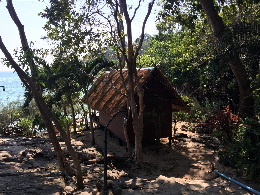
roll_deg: -0.6
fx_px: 218
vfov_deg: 48.2
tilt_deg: -7.6
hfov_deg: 61.7
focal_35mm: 29
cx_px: 130
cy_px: 98
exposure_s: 1/807
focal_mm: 4.15
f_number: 2.2
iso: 32
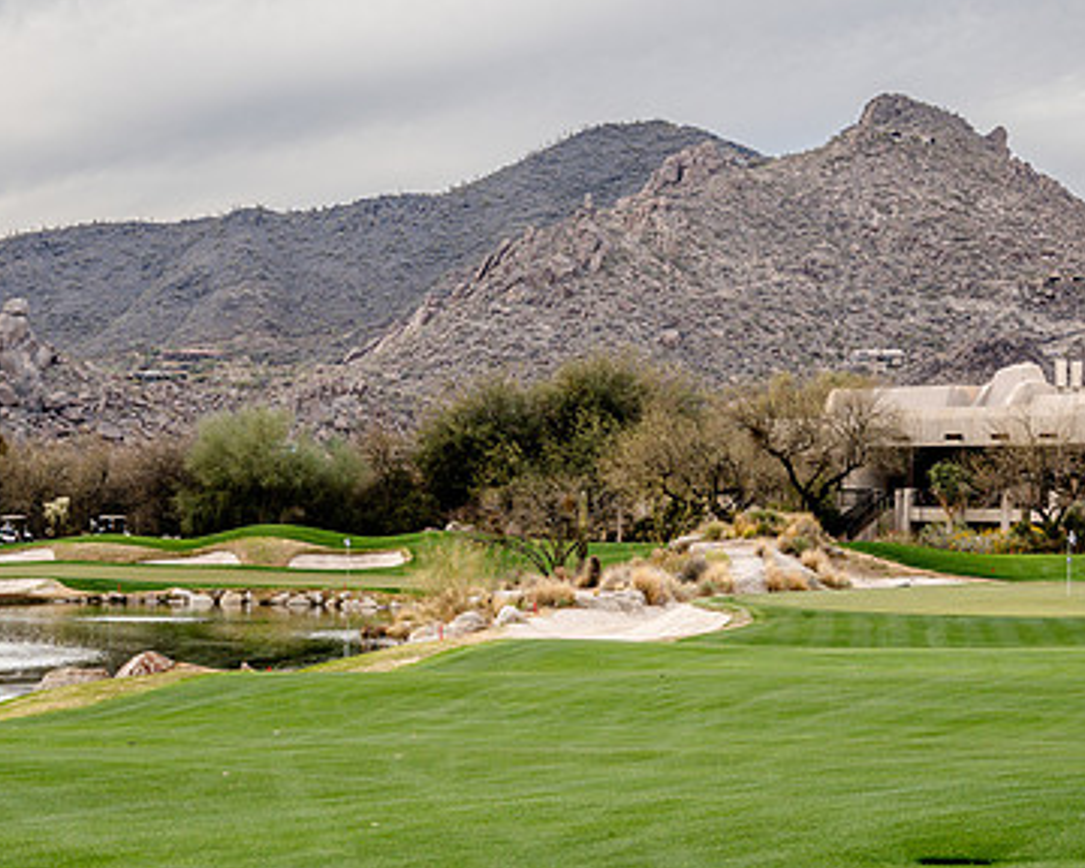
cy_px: 511
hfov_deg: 18.1
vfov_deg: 14.5
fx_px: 3404
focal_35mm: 106
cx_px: 687
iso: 500
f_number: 9
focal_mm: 70
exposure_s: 1/320
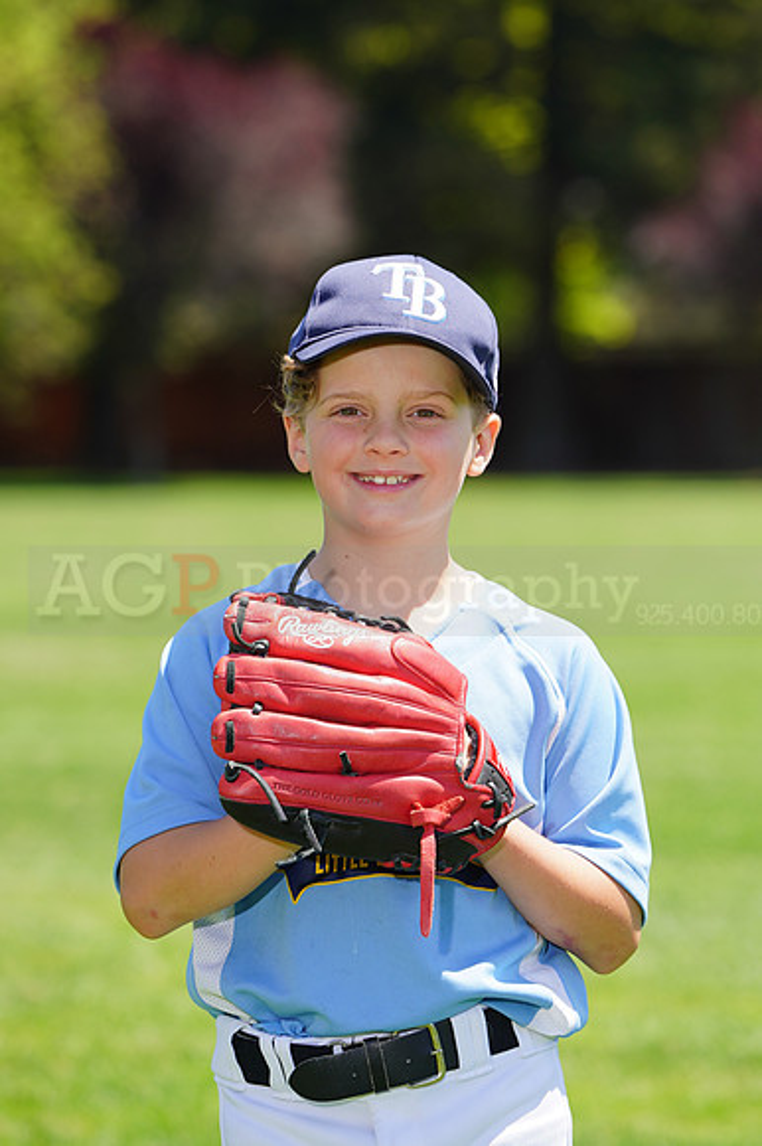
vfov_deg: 7.7
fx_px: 8519
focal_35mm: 268
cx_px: 381
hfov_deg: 5.1
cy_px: 573
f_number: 8
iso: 100
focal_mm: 268
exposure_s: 1/160
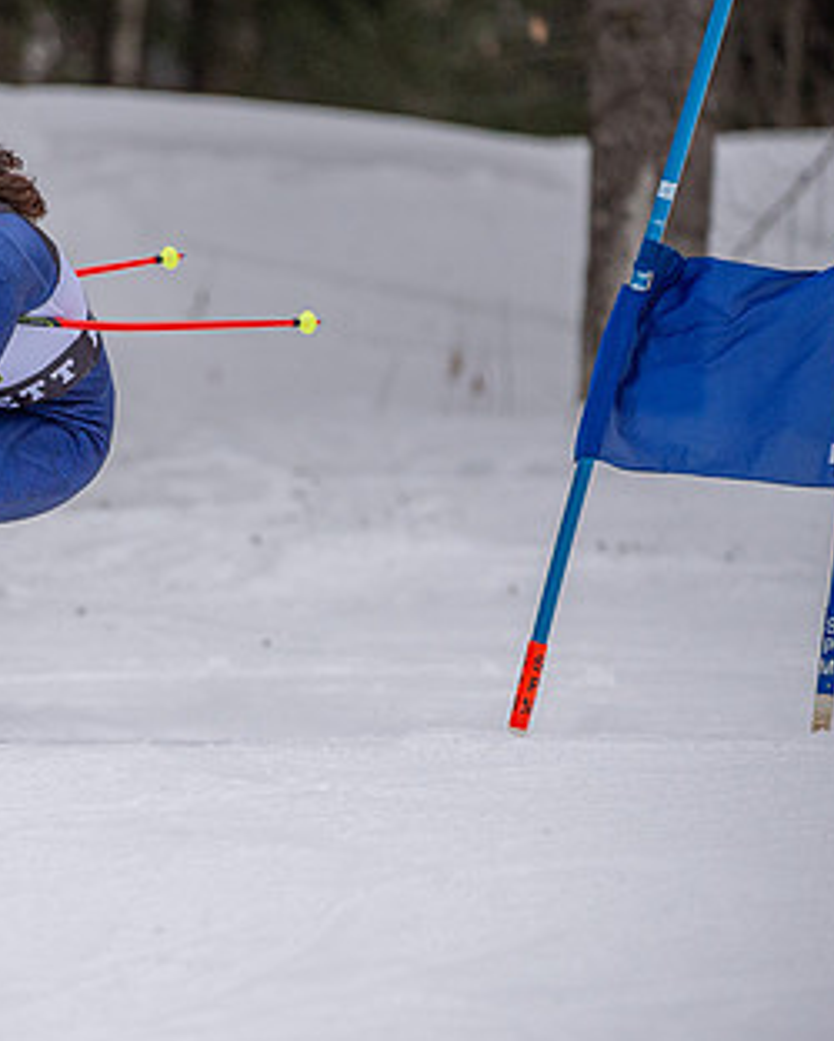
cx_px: -47
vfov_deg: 3.6
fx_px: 16645
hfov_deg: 2.9
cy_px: 581
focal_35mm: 540
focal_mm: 310
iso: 2000
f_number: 5.6
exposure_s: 1/4000
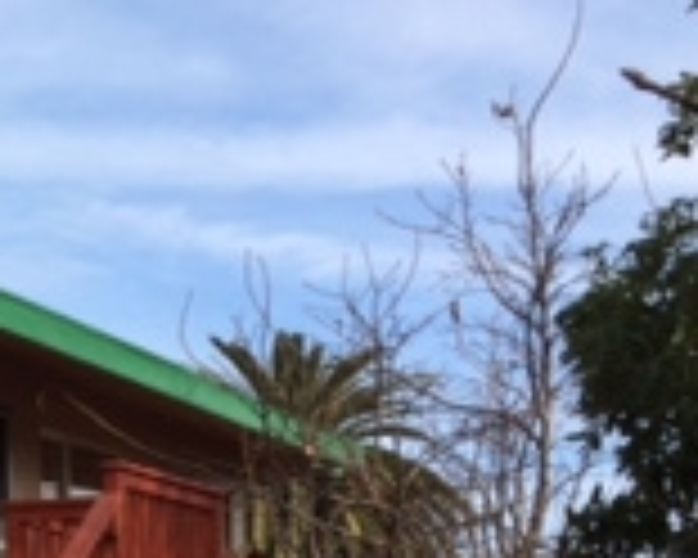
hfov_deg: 14.6
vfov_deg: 12.5
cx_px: -419
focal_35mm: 121
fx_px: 2500
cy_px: 644
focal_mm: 4.12
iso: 40
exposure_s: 1/1786
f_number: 2.2
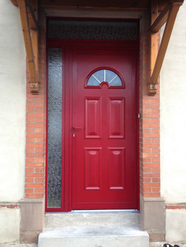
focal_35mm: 35
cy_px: 124
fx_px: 251
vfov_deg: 52.6
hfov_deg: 40.7
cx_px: 93
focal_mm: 4.28
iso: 64
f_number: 2.4
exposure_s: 1/120
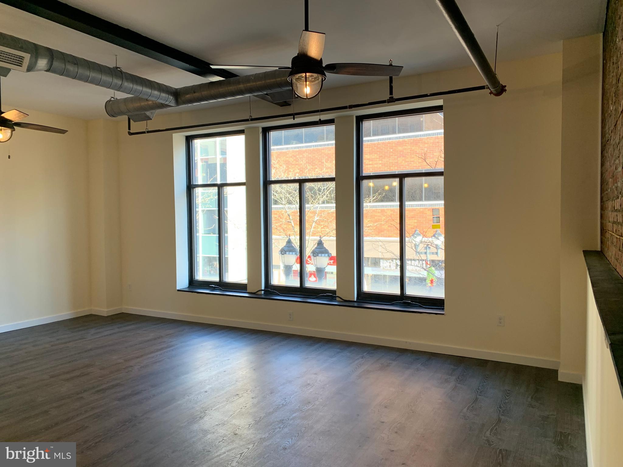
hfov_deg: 67.3
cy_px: 234
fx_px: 468
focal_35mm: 26
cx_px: 312
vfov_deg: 53.1
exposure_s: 1/120
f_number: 1.8
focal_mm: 4.25
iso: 80
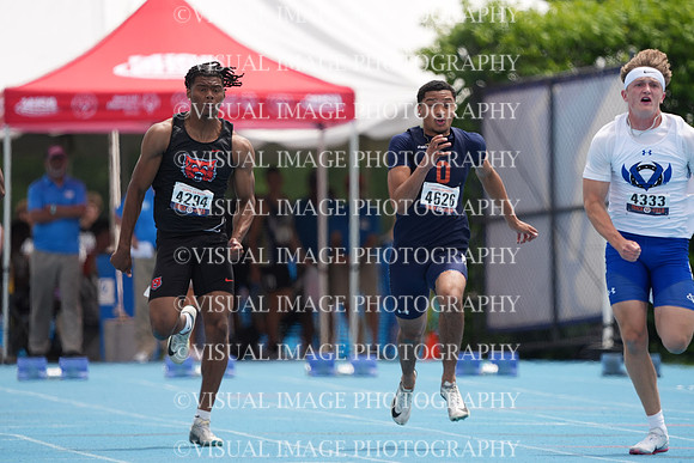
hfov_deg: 3.4
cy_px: 232
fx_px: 11569
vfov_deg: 2.3
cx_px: 347
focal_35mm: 600
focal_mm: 600
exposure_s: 1/1600
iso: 500
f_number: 6.3
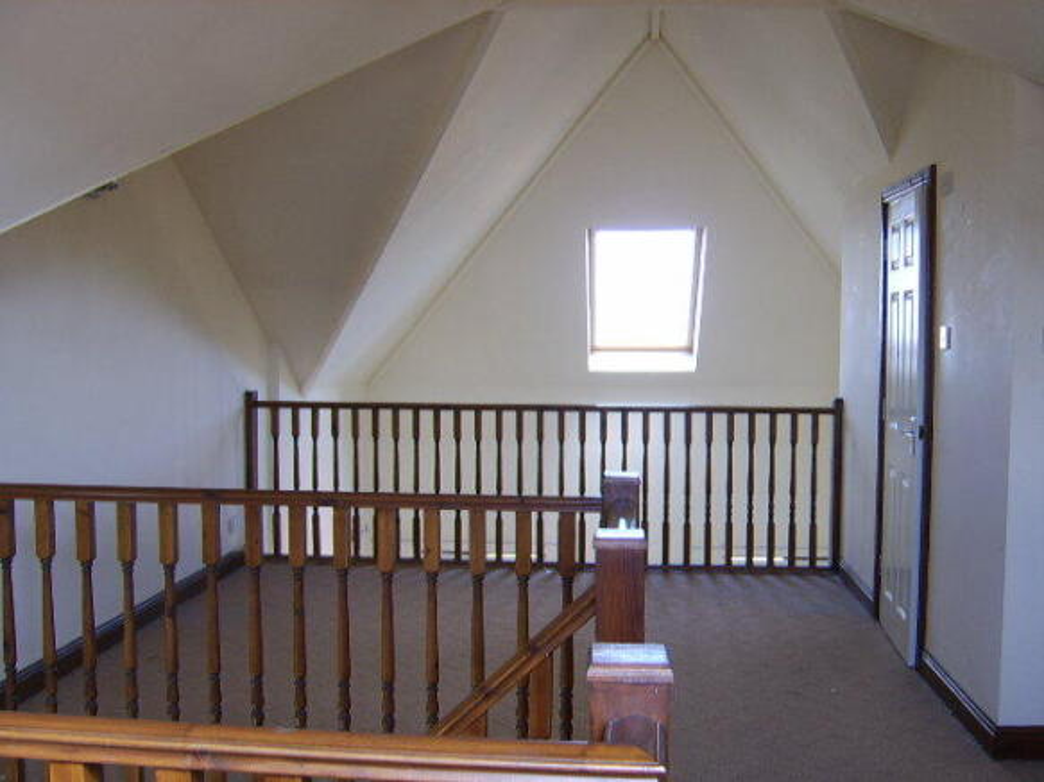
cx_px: 522
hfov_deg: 58.4
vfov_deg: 45.4
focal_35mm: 31
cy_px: 391
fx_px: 935
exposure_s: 1/32
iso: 71
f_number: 2.7
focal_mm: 8.13
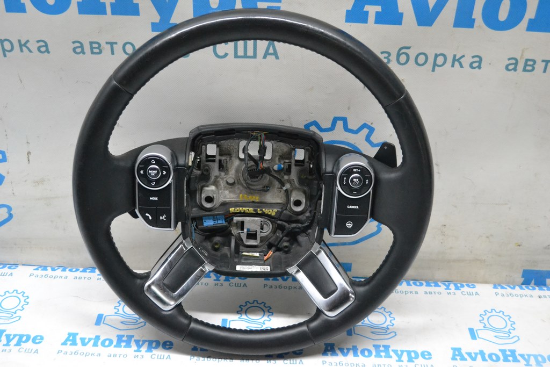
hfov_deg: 43.6
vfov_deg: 29.9
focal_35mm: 45
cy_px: 184
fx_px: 688
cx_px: 275
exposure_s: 1/320
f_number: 4.5
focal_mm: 30
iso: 3200
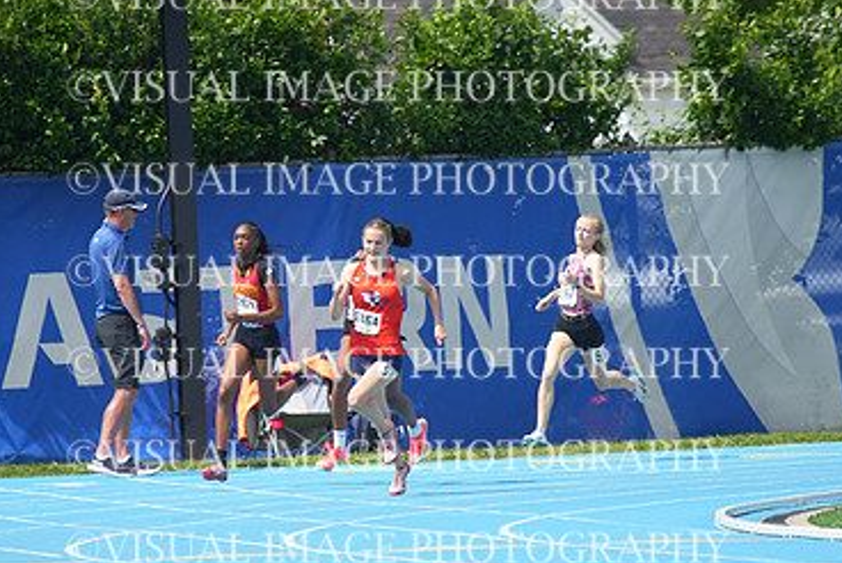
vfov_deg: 2.2
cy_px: 317
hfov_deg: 3.3
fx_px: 14746
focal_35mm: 630
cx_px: 398
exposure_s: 1/1250
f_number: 6.3
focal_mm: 400
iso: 320
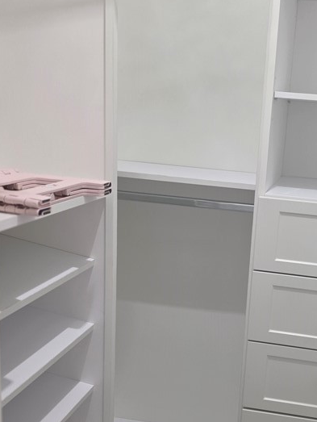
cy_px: 236
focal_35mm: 45
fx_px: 549
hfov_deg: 31.4
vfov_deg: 42.0
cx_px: 254
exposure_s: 1/120
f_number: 1.7
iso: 320
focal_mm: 6.25
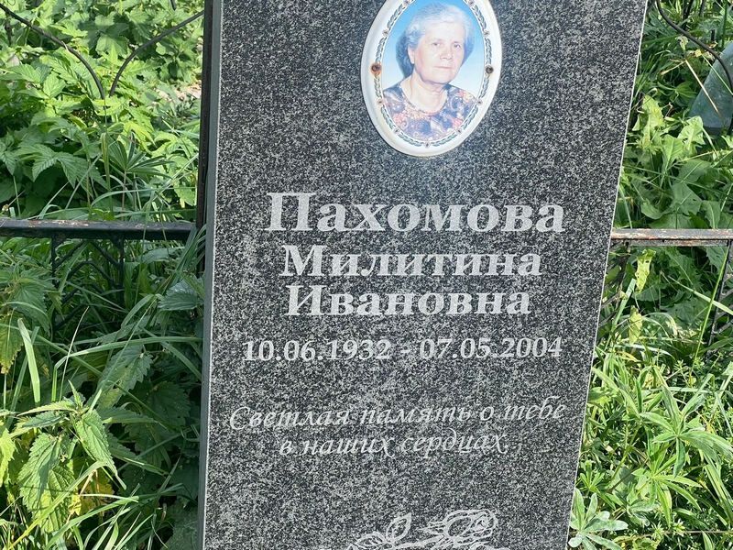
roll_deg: -0.2
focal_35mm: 77
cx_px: 366
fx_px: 1630
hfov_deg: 25.3
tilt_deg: -26.6
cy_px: 275
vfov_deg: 19.1
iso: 32
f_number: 2.8
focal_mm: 9
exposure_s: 1/171
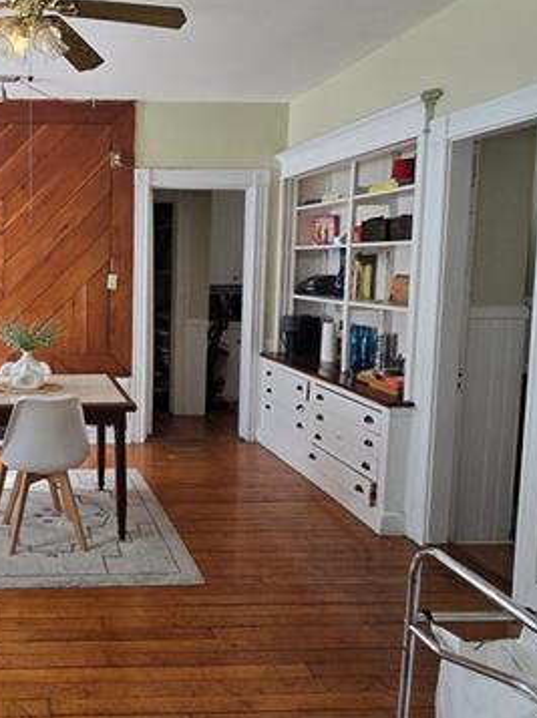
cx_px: 34
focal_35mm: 28
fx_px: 580
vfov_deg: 63.4
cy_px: 332
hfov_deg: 44.3
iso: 64
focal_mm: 2.2
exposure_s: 1/120
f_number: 2.2
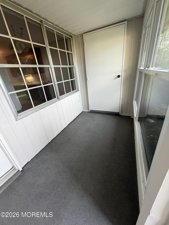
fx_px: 91
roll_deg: +4.8
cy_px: 112
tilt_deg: -24.8
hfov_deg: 85.7
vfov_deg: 102.1
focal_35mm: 14
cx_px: 84
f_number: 2.2
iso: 250
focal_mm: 2.22
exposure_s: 1/121
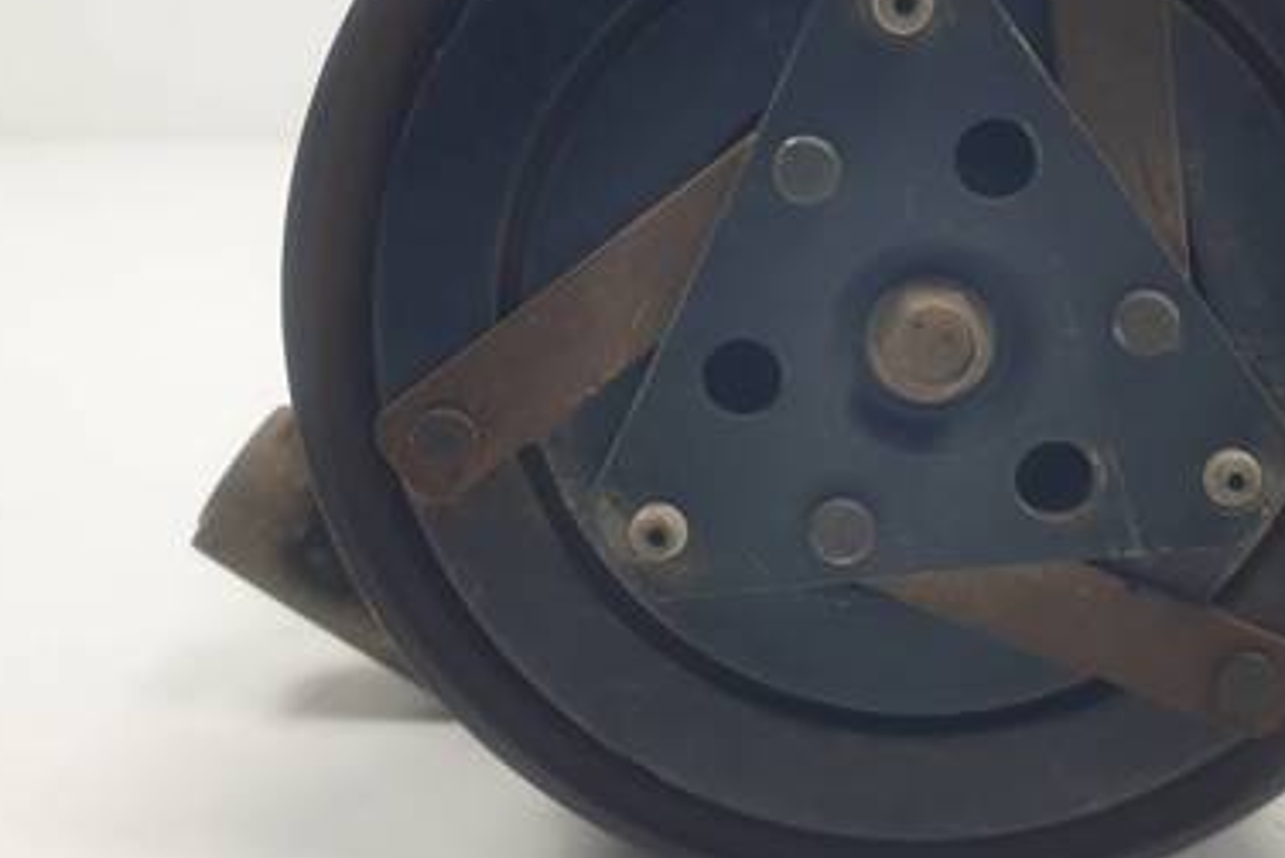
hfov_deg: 42.0
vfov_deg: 29.0
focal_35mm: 46
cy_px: 272
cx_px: 878
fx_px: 1642
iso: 50
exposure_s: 1/160
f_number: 1.5
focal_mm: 4.3
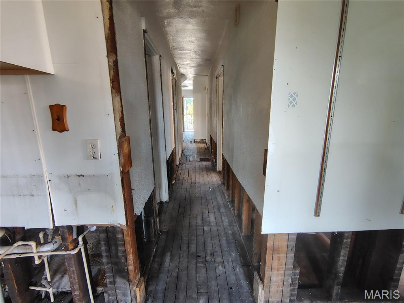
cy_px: 152
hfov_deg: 94.5
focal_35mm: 16
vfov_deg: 78.1
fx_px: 187
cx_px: 202
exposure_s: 1/24
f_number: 2.2
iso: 526
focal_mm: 2.13
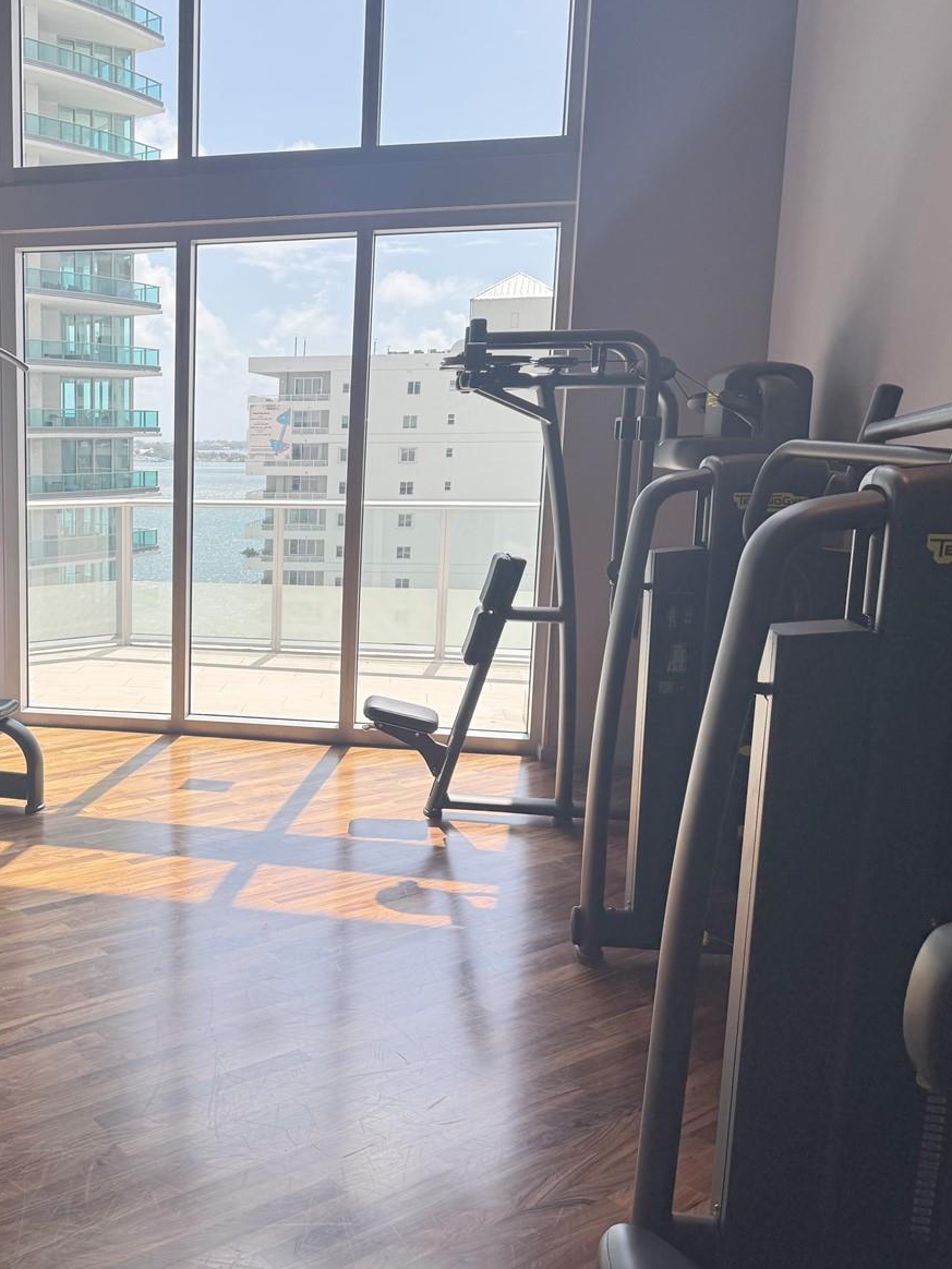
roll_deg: +0.1
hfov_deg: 40.0
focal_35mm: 33
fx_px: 1210
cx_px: 110
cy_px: 632
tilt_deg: -10.4
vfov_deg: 55.4
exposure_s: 1/1076
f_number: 1.78
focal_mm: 6.76
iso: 80
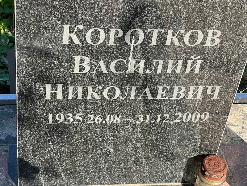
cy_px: 93
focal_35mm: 77
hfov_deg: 25.3
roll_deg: -9.4
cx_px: 124
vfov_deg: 19.1
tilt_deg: -40.6
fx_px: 549
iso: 32
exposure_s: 1/190
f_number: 2.8
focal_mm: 9
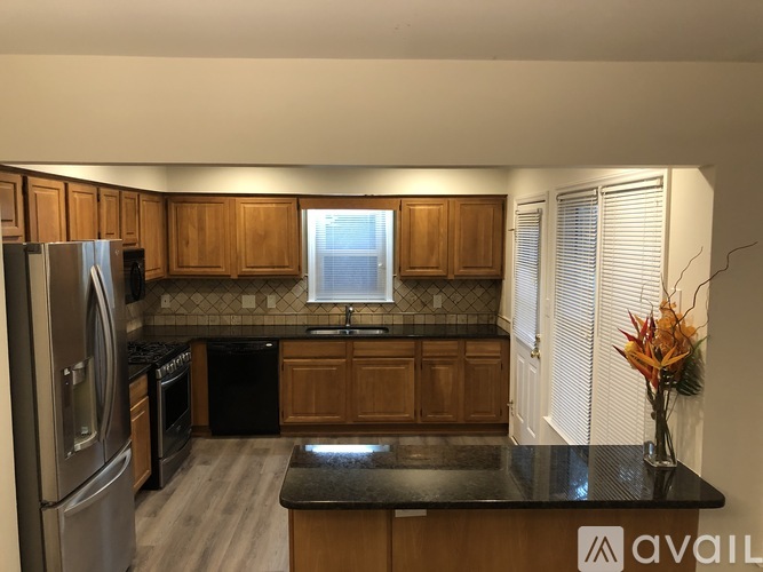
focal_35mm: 28
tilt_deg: -4.9
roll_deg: +0.2
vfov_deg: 49.7
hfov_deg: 63.5
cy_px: 286
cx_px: 382
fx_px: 617
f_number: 1.8
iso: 64
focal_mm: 3.99
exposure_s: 1/15
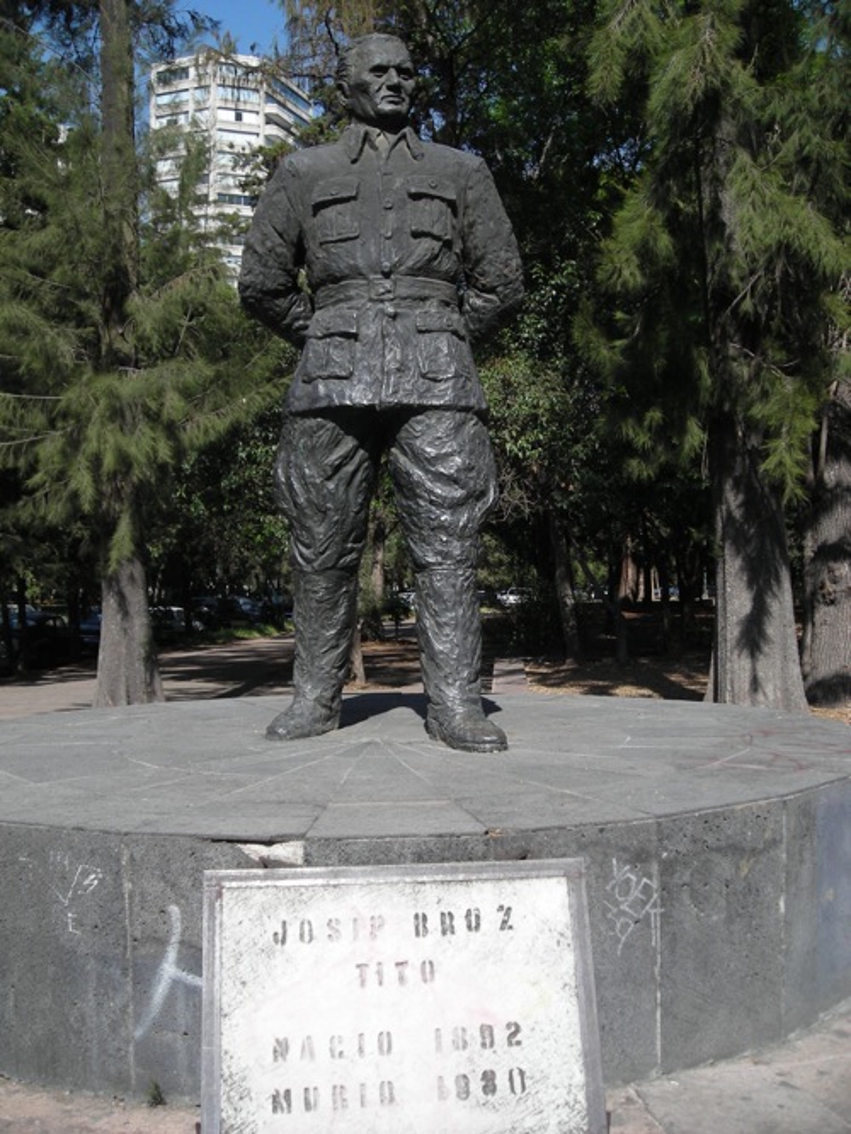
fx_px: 1245
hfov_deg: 37.7
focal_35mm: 38
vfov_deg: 49.0
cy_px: 567
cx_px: 426
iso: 50
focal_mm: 6.3
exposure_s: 1/130
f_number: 6.4
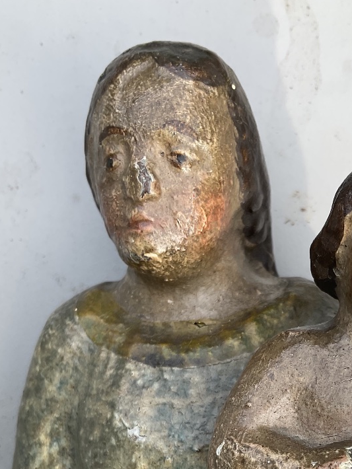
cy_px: 382
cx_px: 279
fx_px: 664
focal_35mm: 49
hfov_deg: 29.1
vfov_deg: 37.4
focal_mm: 3
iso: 16
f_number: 1.8
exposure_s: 1/310
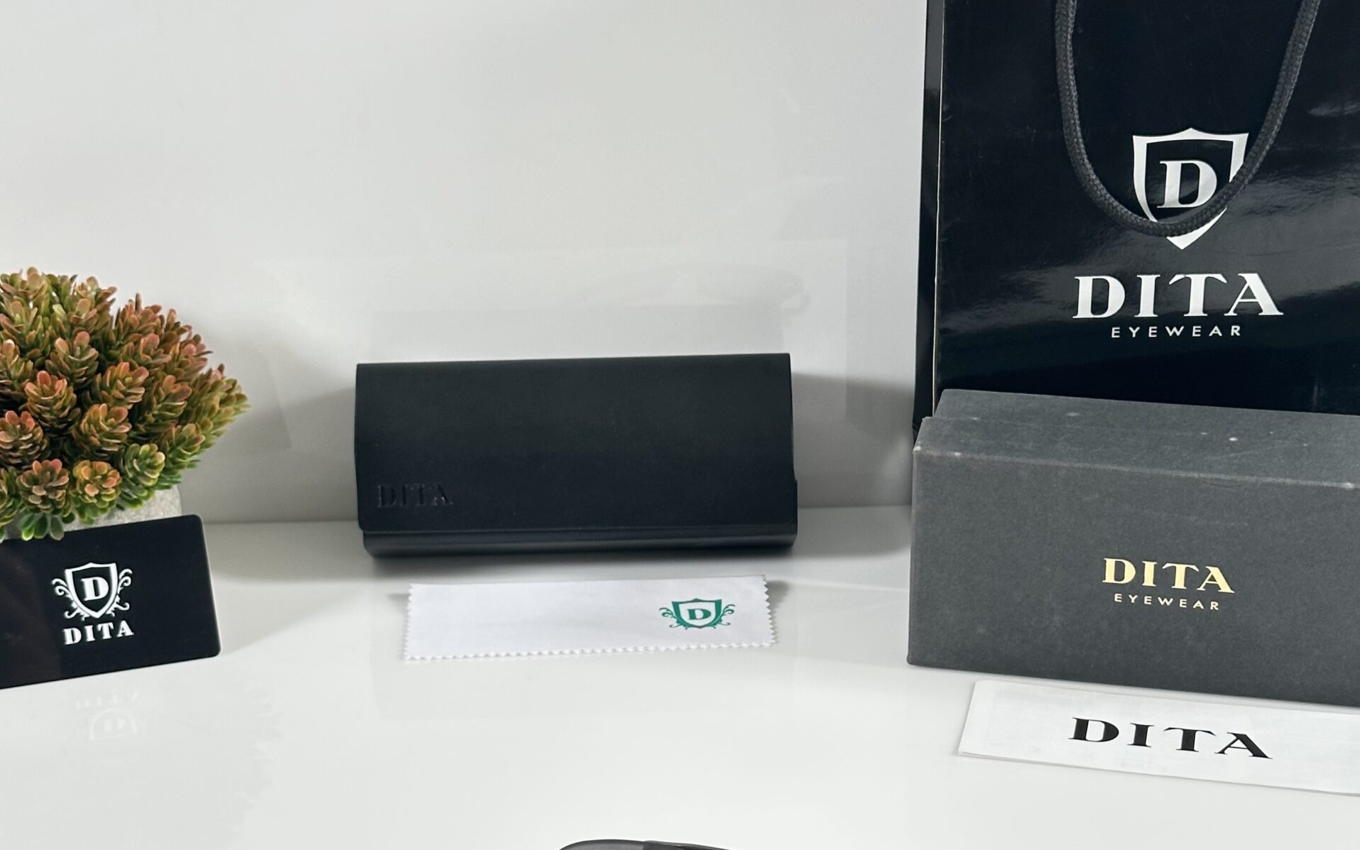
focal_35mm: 68
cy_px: 604
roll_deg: +1.3
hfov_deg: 30.2
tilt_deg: -28.9
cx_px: 681
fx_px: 2520
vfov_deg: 19.1
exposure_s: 1/50
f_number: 1.78
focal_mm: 6.86
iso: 64
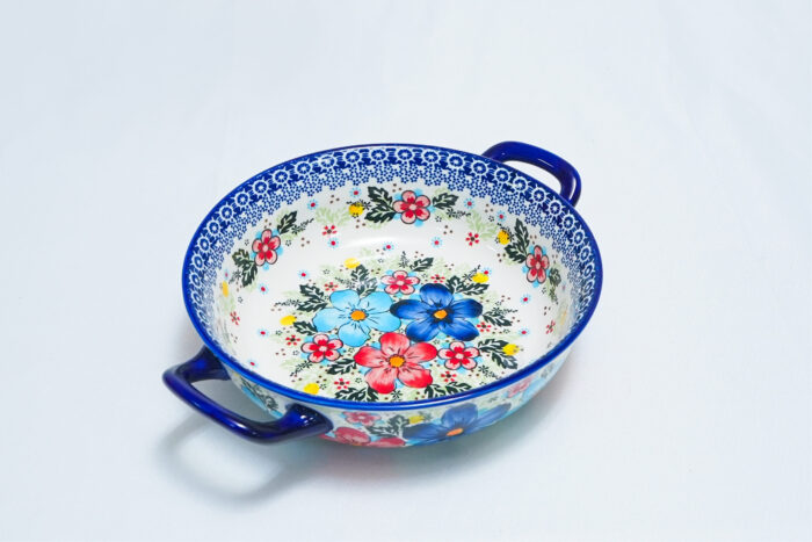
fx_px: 1150
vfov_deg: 26.5
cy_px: 271
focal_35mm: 51
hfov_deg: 38.9
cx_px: 406
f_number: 9
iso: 2500
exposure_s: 1/160
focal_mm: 34
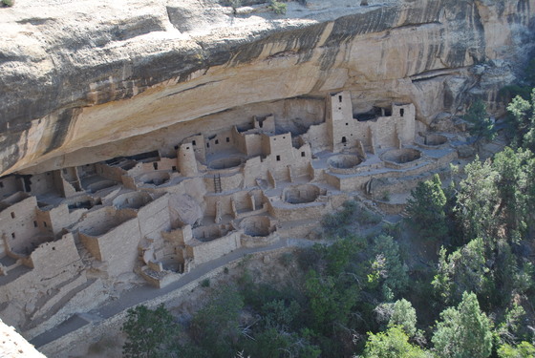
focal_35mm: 39
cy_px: 179
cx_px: 268
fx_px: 580
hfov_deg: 49.5
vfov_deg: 34.3
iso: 110
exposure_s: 1/125
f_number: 5.6
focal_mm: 26
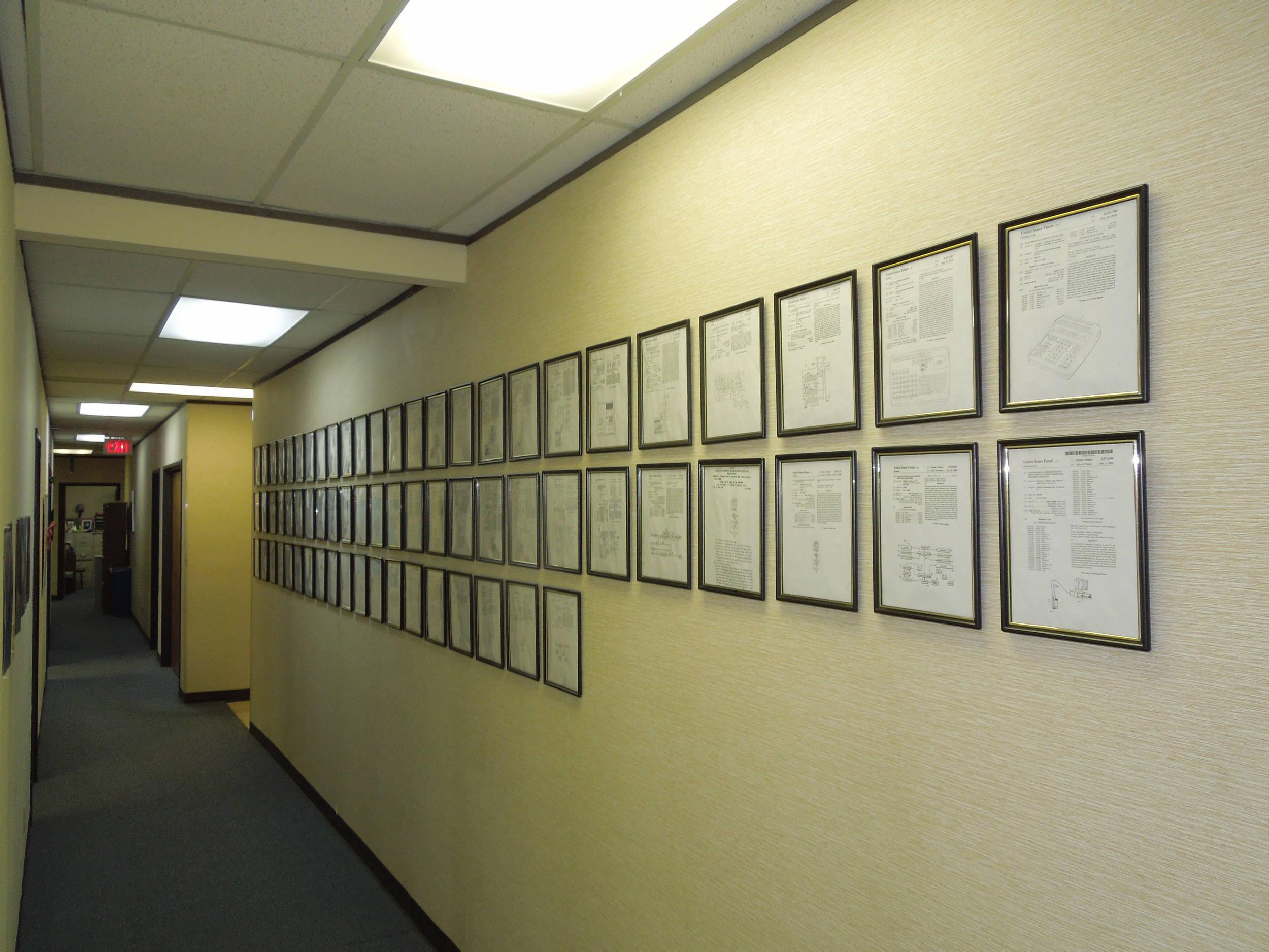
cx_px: 634
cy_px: 476
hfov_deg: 69.4
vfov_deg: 54.9
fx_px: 916
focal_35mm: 25
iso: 160
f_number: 3.3
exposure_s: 1/40
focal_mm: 4.5
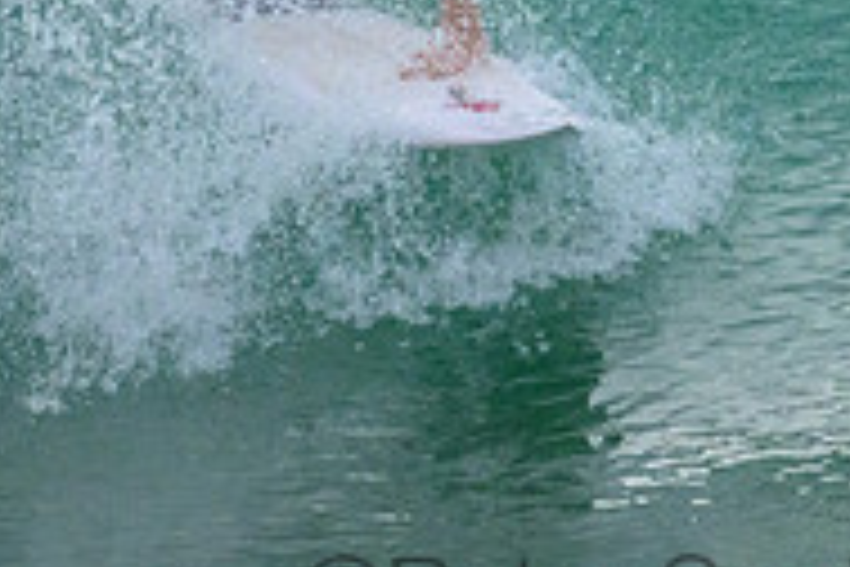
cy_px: -151
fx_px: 58102
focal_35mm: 2461
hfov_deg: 0.8
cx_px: 652
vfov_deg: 0.6
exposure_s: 1/2000
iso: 5000
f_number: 11
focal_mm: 800
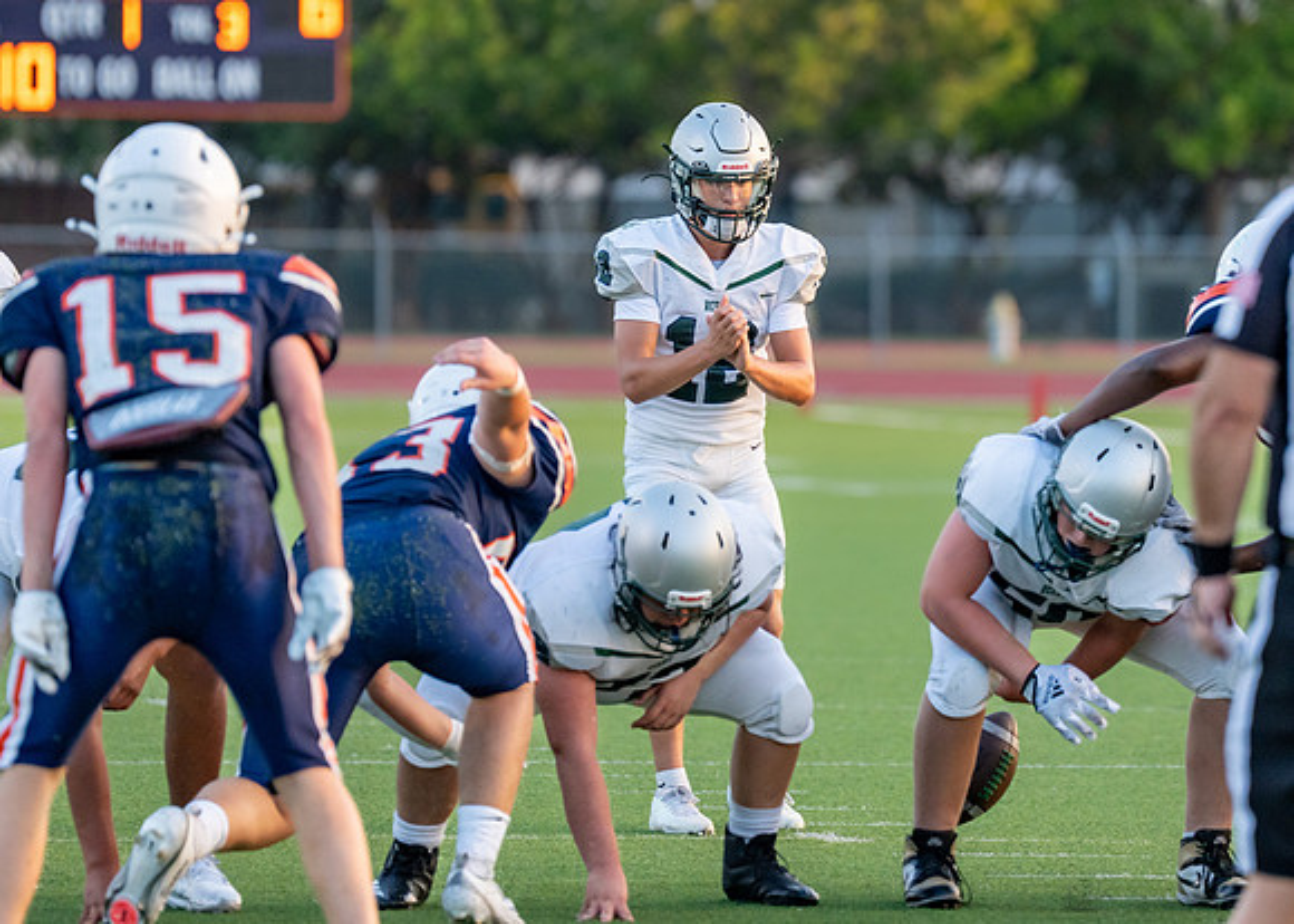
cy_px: 214
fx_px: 13082
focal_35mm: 356
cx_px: 781
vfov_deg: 4.0
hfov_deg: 5.7
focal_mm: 200
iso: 640
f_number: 2.8
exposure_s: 1/1250
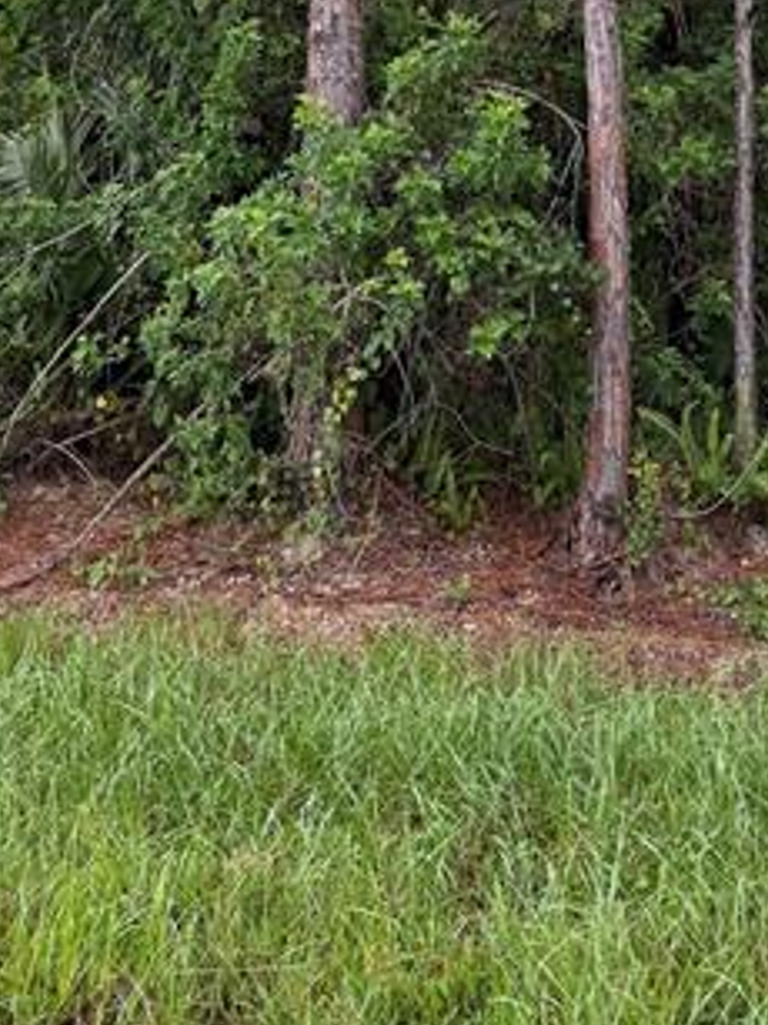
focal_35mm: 60
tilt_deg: +15.0
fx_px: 1776
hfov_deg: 24.3
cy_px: -180
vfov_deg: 28.4
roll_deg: -2.1
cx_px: 467
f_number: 1.78
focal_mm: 6.76
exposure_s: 1/341
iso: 100
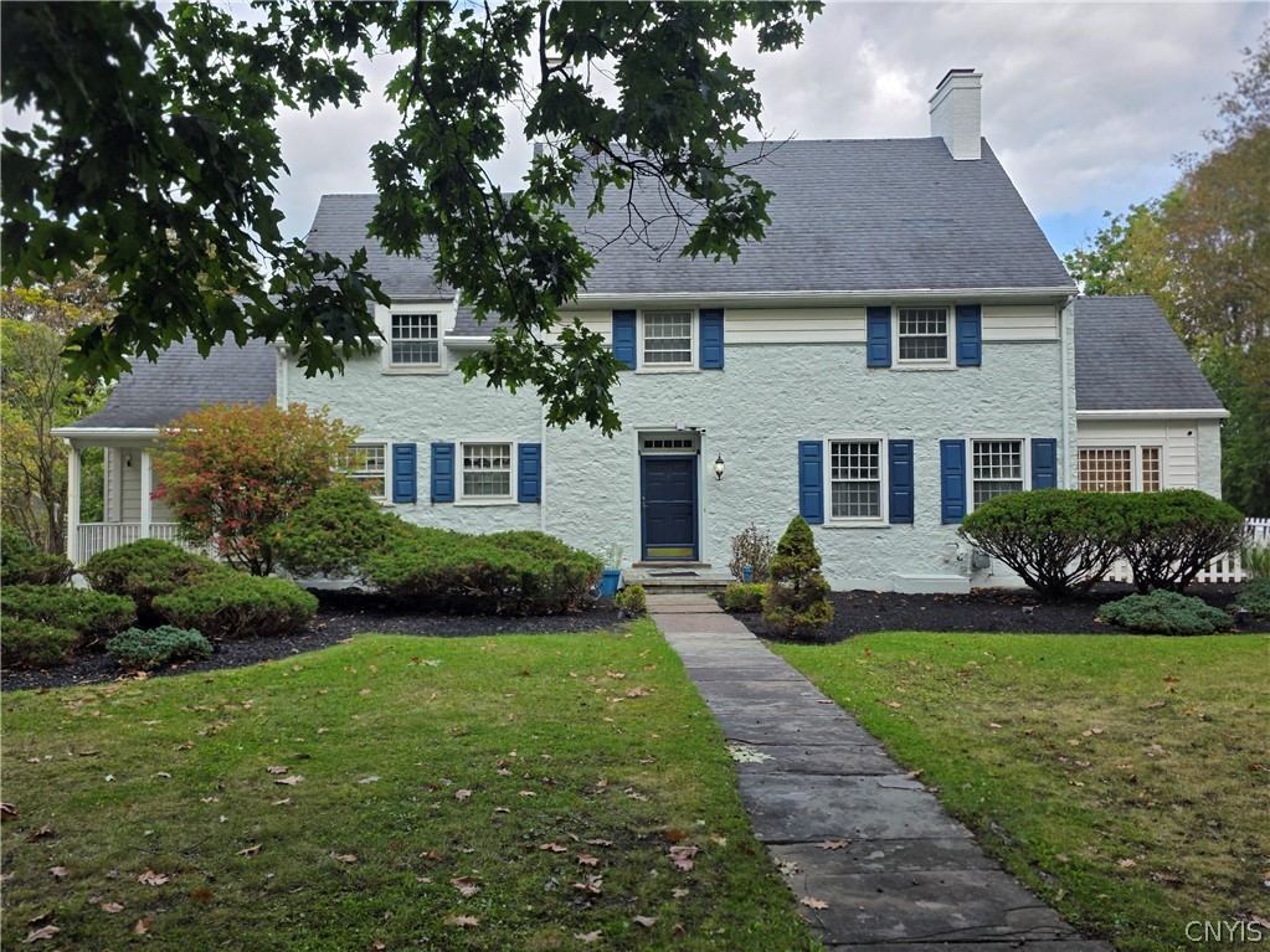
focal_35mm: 23
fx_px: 844
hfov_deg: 73.9
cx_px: 635
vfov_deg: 58.9
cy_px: 476
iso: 80
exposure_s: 1/2500
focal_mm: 6.3
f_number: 1.7
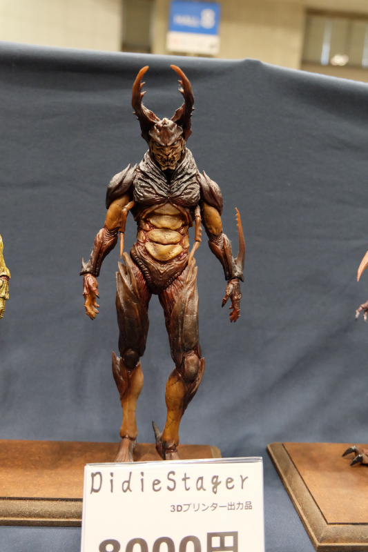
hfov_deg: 44.9
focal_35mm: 29
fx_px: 445
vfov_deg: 63.7
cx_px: 184
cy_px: 276
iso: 3200
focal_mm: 19.2
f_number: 3.8
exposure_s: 1/40
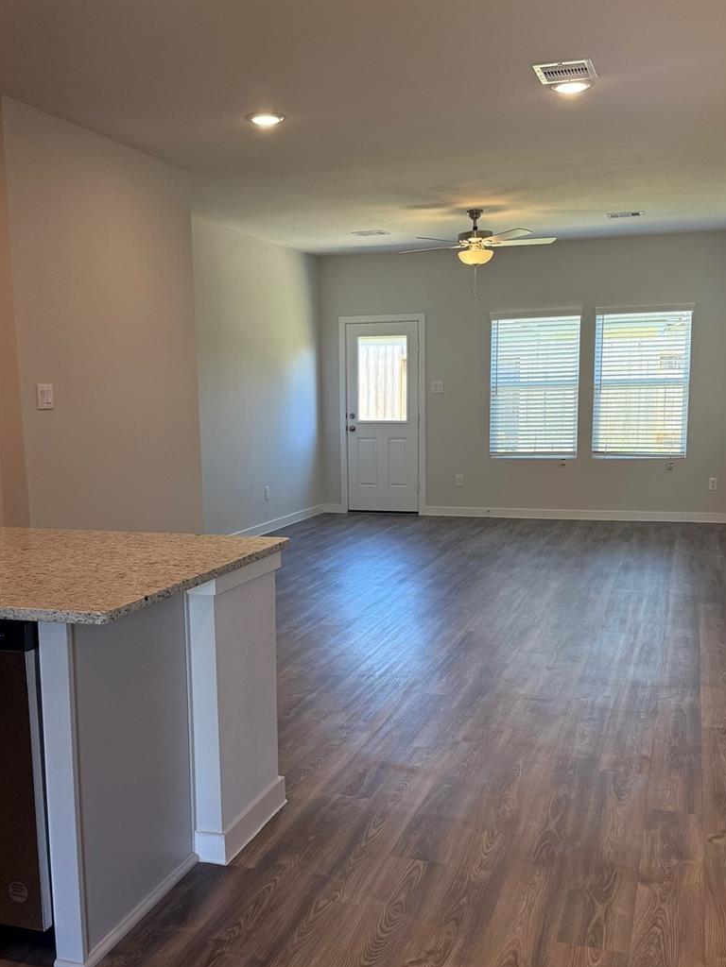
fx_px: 1007
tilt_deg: -8.9
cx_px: 346
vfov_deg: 51.2
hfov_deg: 39.6
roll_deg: +2.1
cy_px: 542
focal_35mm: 36
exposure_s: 1/199
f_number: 1.78
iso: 200
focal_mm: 6.76
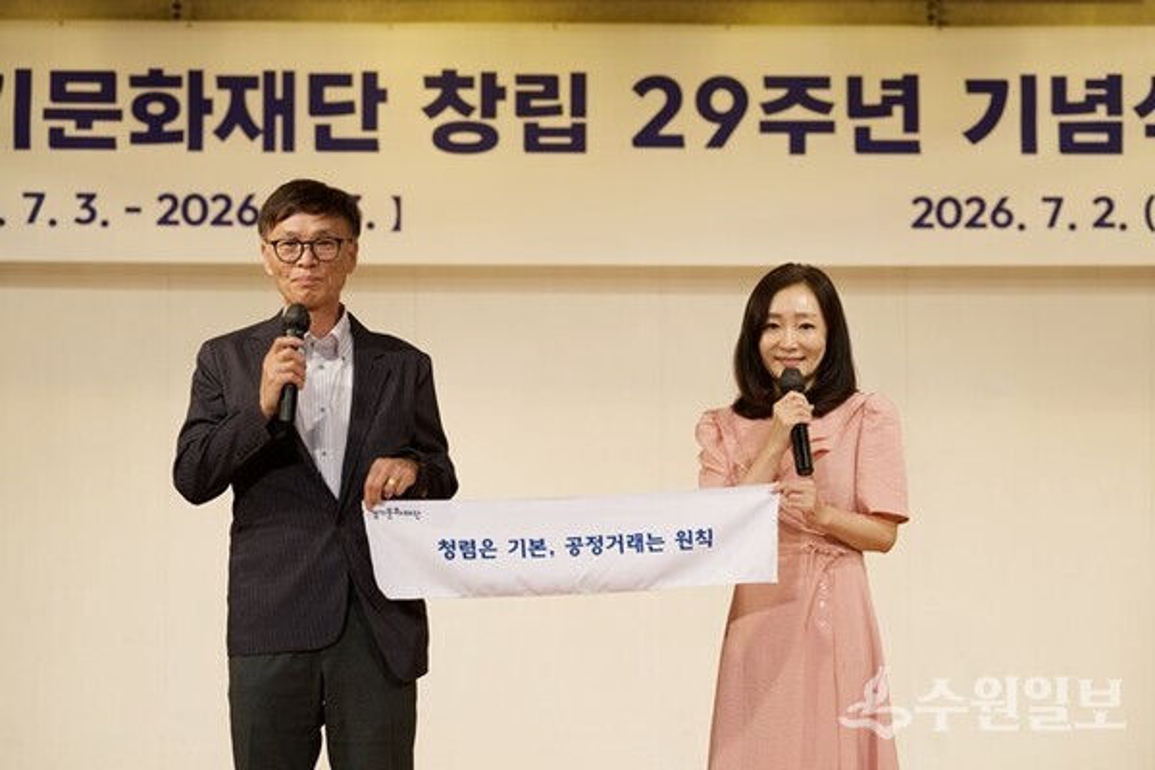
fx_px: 2727
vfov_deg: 16.1
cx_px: 578
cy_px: 385
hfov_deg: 23.9
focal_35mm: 85
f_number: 3.5
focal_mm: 85
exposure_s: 1/160
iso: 320
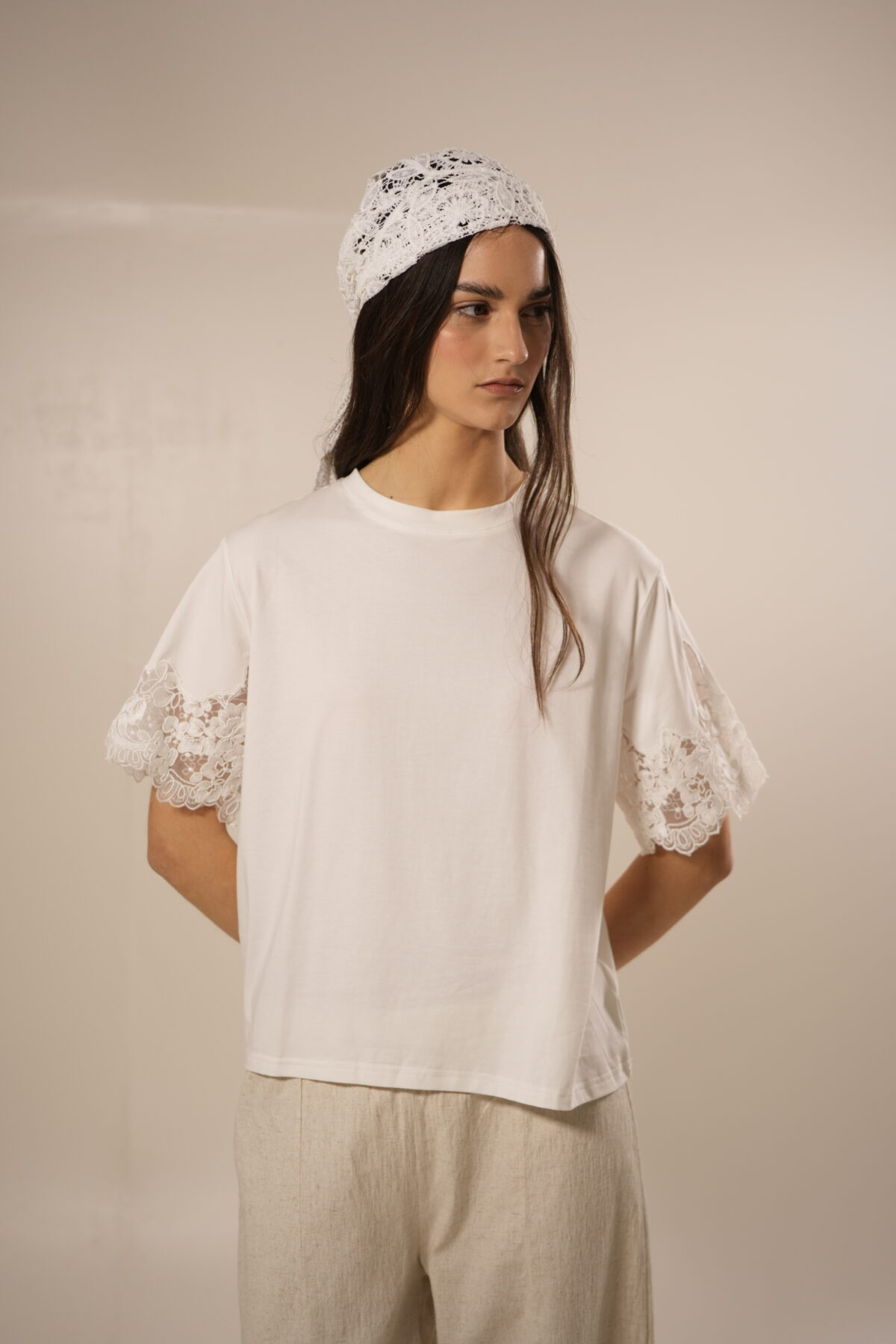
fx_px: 1867
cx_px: 448
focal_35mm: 50
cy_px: 672
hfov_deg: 27.0
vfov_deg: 39.6
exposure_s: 1/100
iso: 400
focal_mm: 50
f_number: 3.2
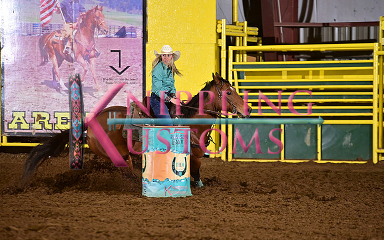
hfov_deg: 10.2
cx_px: 192
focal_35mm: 205
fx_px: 2146
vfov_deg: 6.4
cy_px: 121
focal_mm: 200
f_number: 3.2
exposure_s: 1/200
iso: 1250
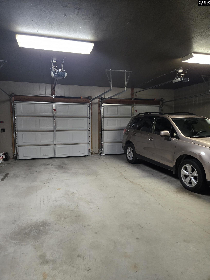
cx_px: 105
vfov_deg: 73.9
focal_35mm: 23
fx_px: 186
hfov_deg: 58.9
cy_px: 140
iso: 400
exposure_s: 1/120
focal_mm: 5.4
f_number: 1.8
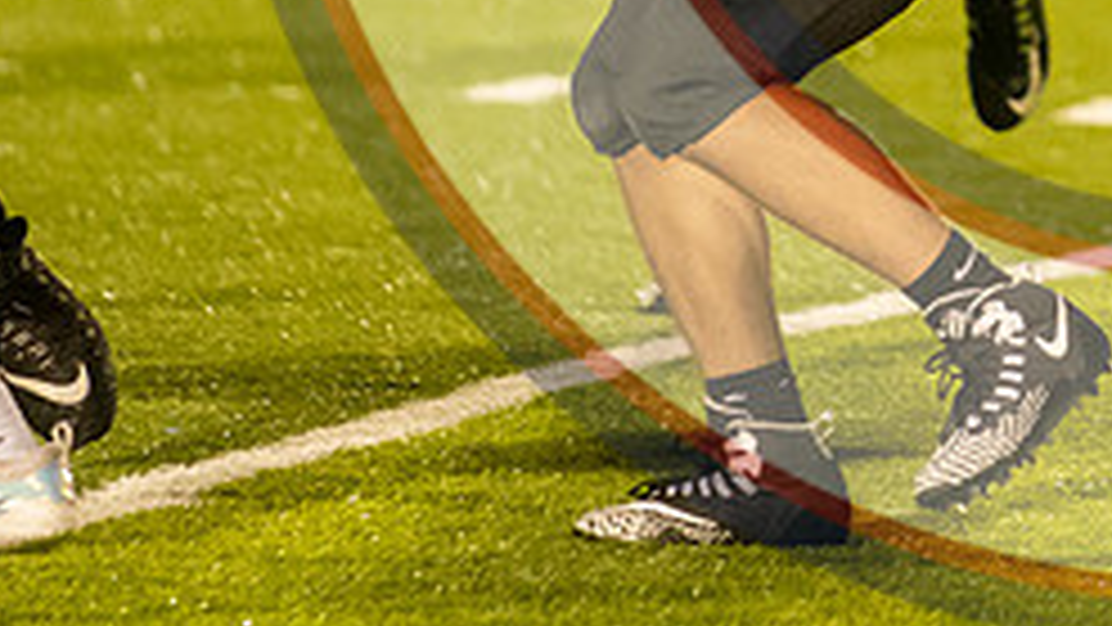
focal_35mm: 771
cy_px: -248
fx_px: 22736
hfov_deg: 2.8
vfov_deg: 1.6
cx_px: 1265
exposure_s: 1/1250
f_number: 2.8
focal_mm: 200
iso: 9000
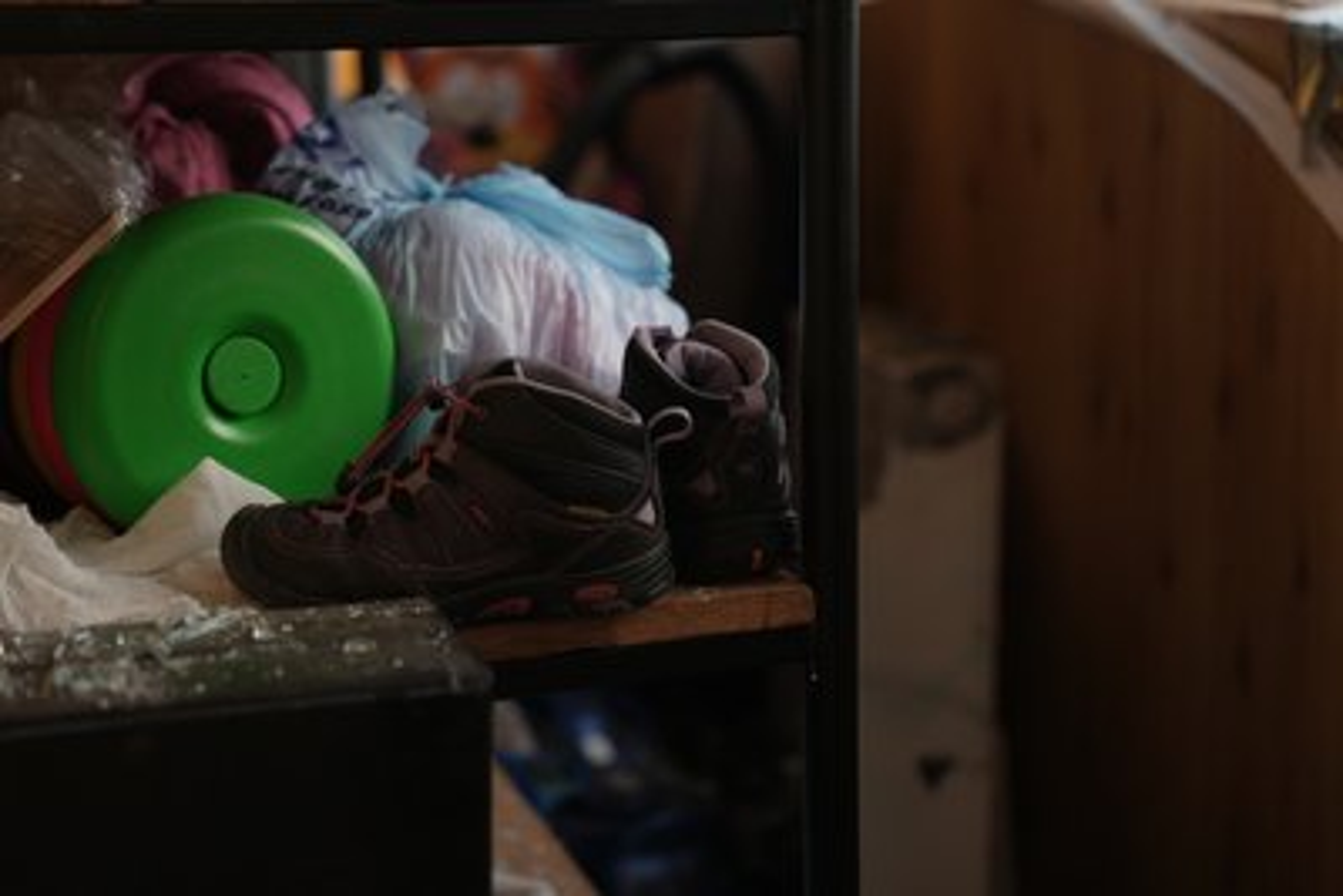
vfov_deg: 19.5
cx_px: 672
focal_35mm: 70
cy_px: 448
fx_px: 2612
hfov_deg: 28.8
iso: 50
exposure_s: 1/60
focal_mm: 70
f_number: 2.8
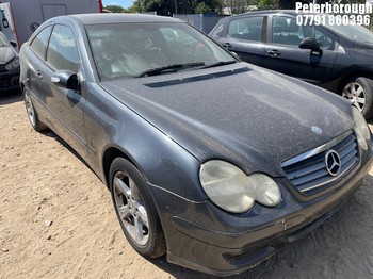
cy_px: 140
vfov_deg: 53.0
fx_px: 280
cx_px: 186
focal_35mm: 26
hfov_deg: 67.3
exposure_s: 1/2817
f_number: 1.6
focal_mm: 4.2
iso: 32
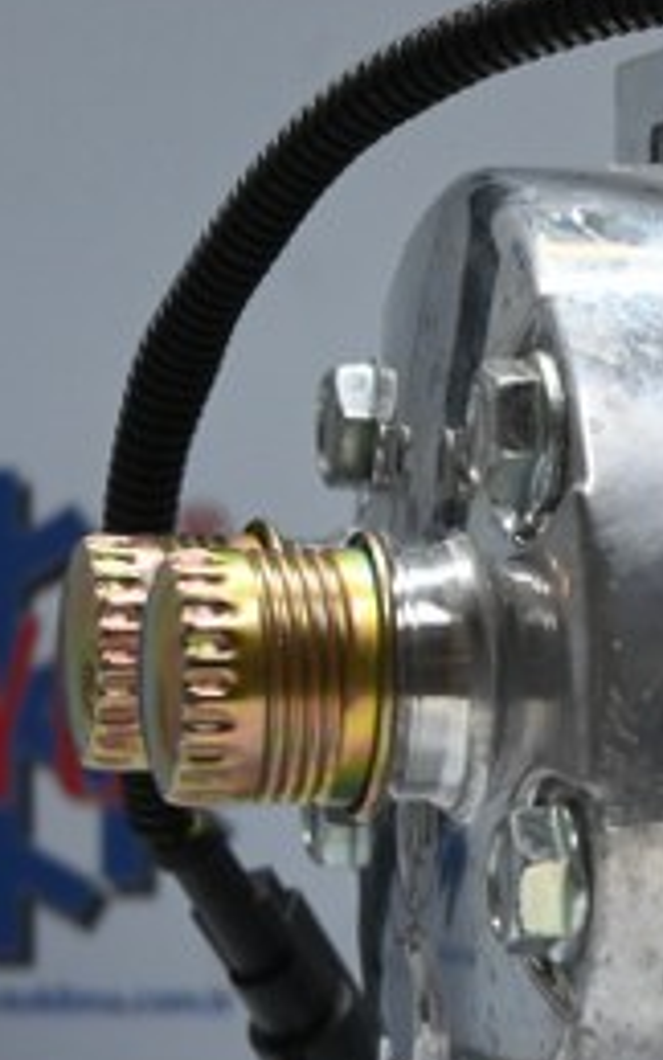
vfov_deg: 11.8
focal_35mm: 177
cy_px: 696
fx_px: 5114
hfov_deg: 7.2
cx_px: 1211
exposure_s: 1/80
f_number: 6.3
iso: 1800
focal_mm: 50
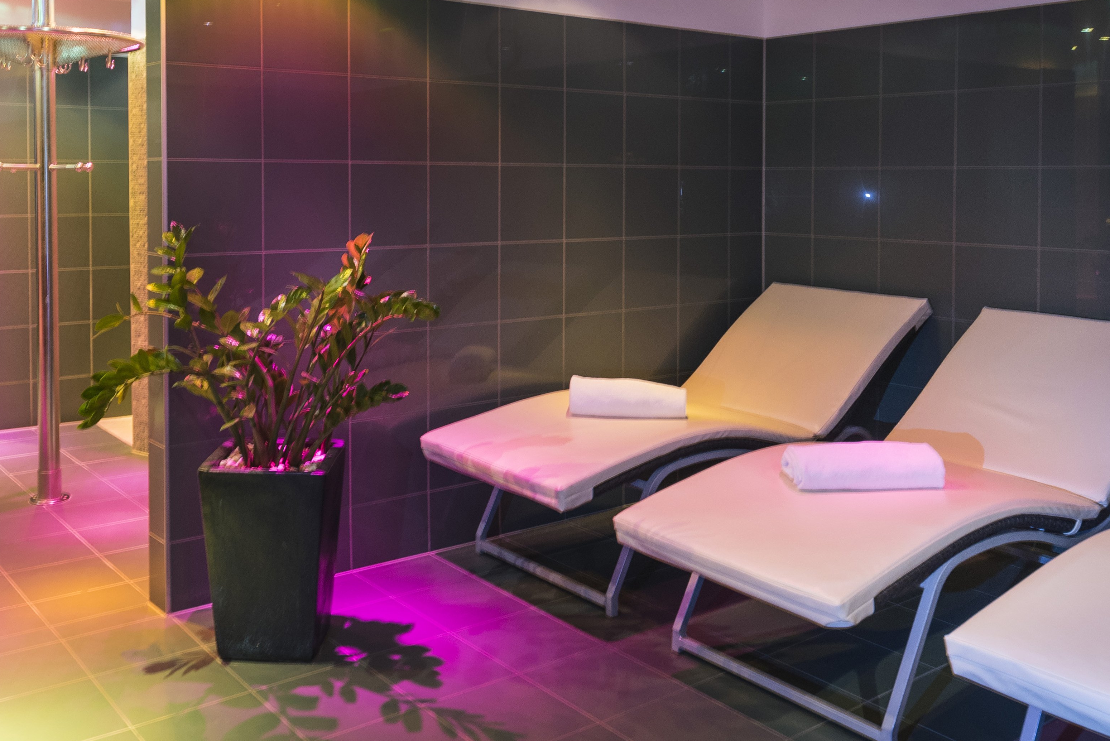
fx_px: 1018
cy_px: 365
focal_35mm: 33
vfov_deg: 40.0
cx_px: 450
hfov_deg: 56.8
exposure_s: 1/3
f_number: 5
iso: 320
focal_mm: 17
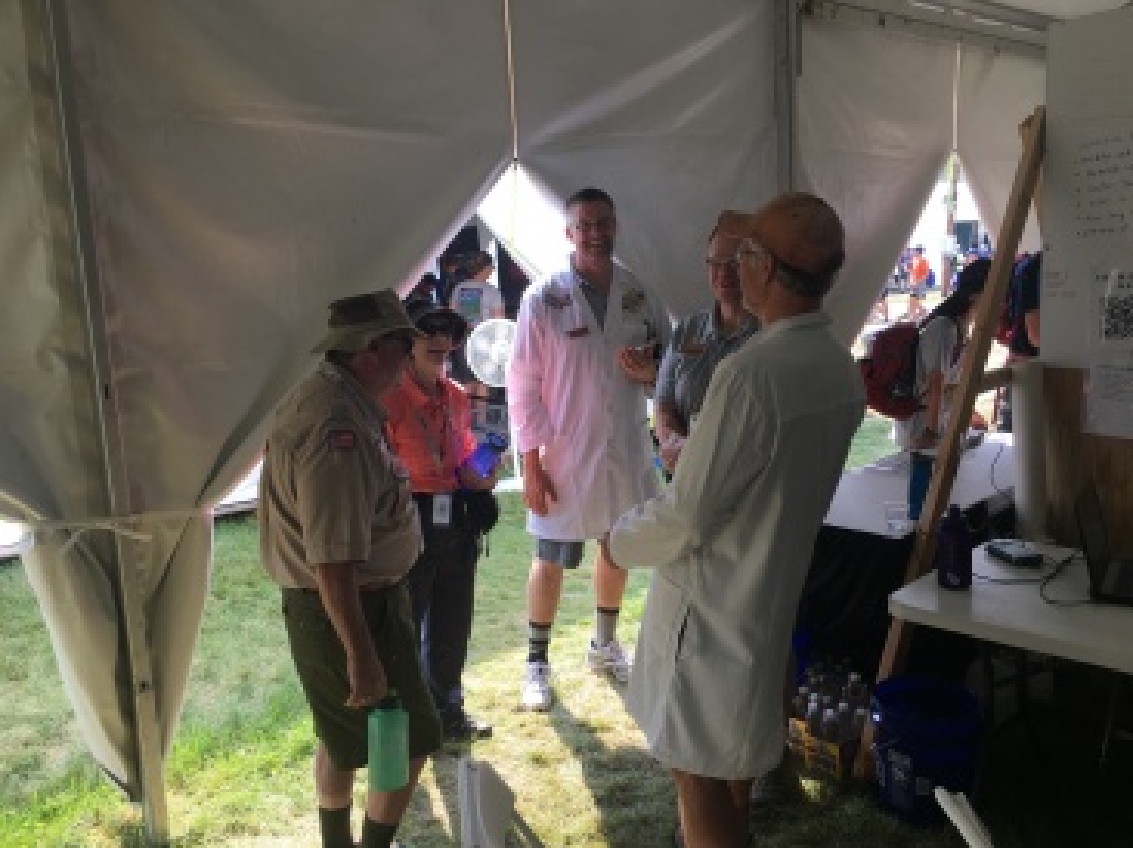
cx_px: 566
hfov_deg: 61.7
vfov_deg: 48.2
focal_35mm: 29
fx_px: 949
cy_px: 424
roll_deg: +0.2
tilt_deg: -12.2
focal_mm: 4.15
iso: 25
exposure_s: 1/194
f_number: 2.2
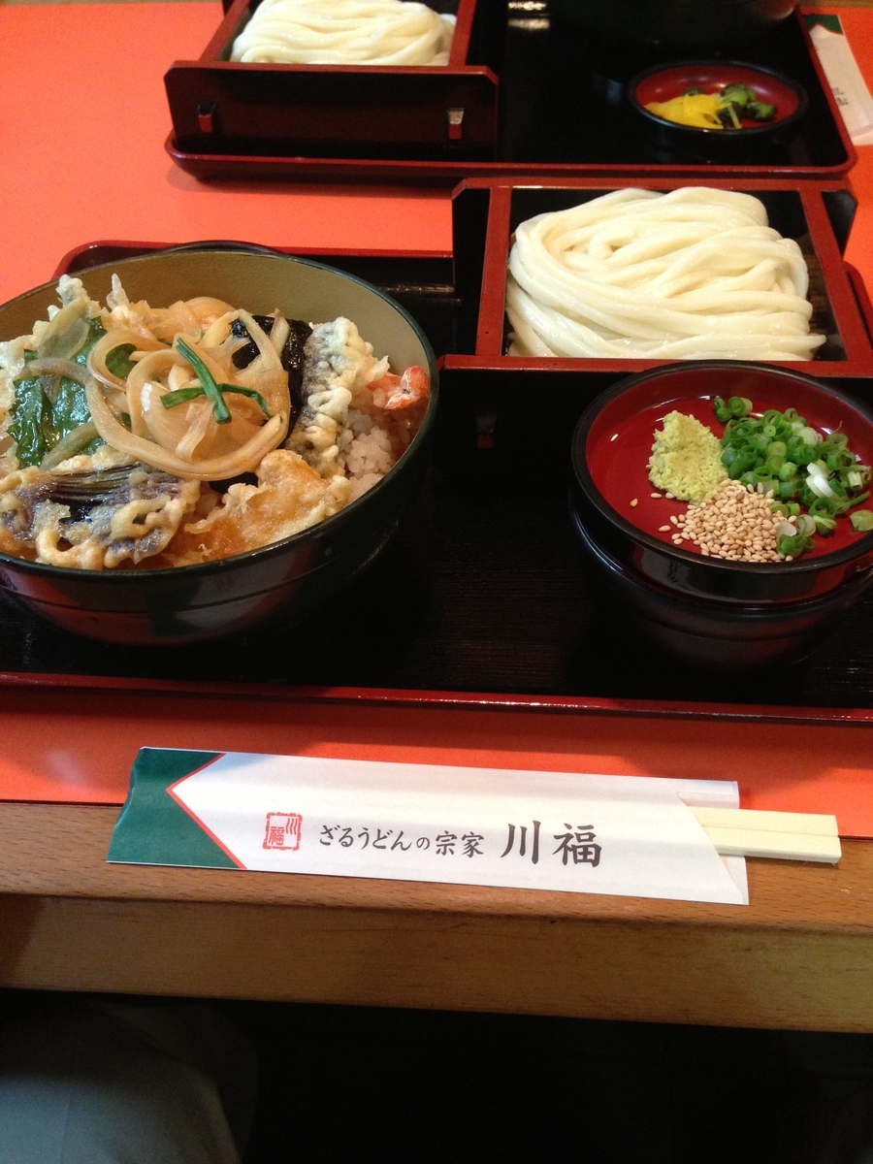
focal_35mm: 33
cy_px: 582
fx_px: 1110
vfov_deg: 55.4
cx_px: 436
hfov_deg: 42.9
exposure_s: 1/20
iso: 320
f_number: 2.4
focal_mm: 4.13
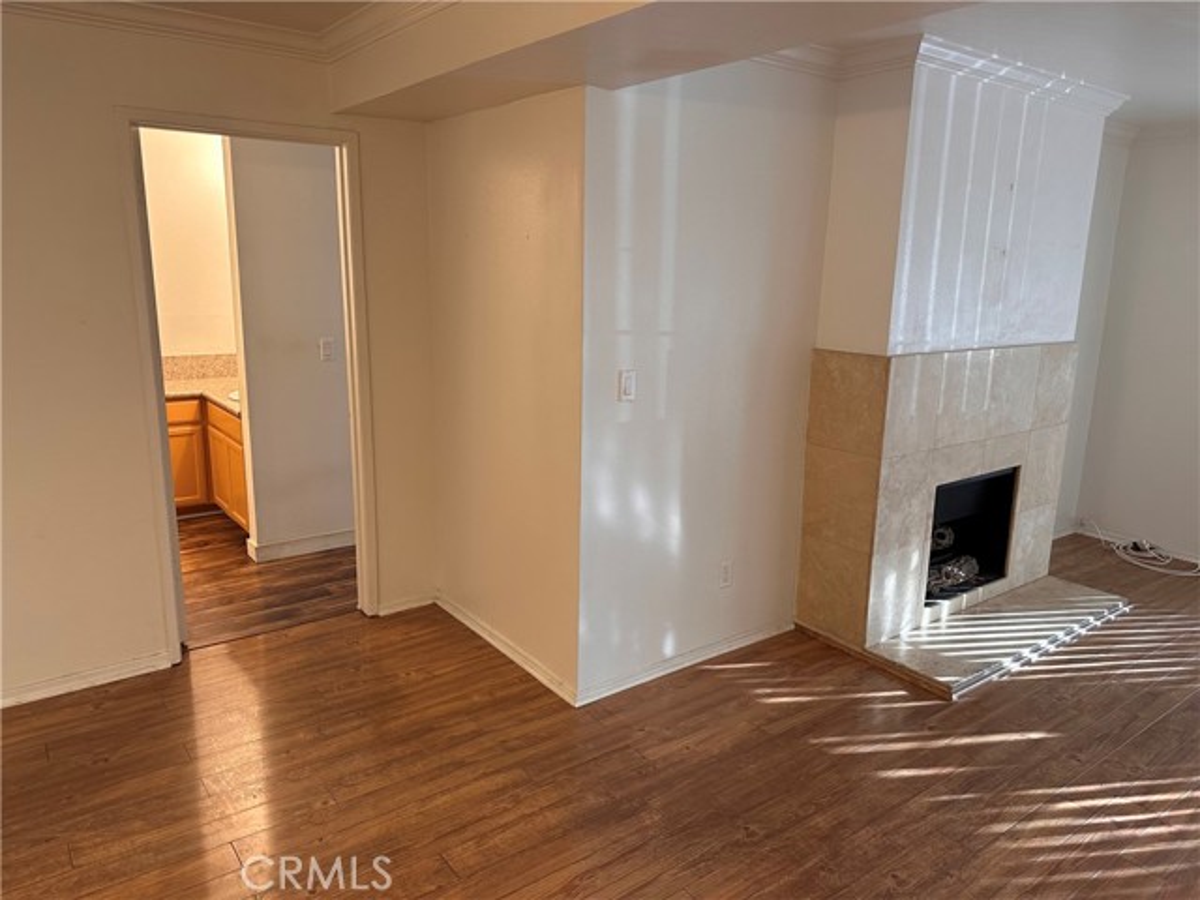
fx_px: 832
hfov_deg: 71.6
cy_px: 450
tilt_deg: -12.6
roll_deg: -1.3
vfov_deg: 56.8
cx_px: 600
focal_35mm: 24
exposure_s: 1/120
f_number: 1.78
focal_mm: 6.86
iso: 200
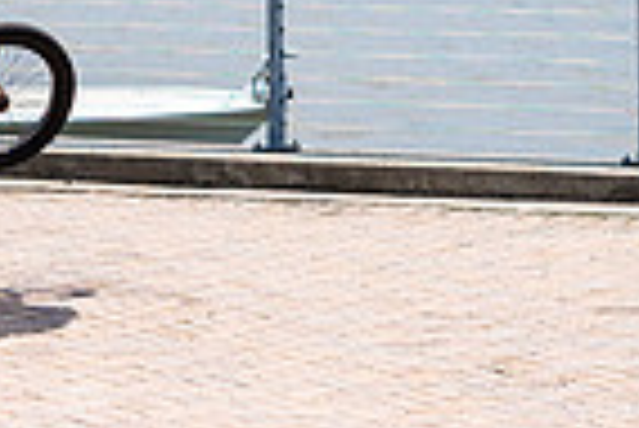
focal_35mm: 264
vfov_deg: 5.2
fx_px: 4691
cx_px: -367
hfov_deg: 7.6
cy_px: -164
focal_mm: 50
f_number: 3.5
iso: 125
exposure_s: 1/1600
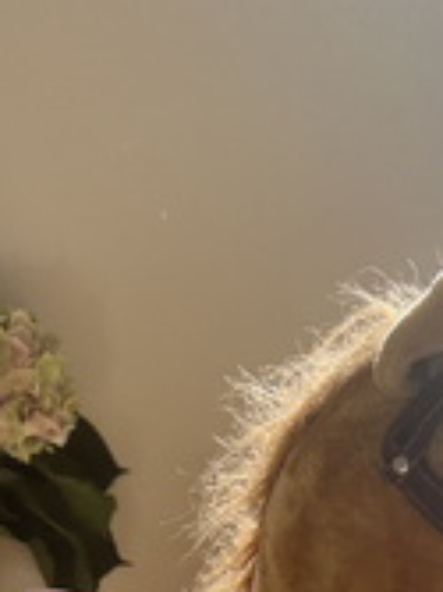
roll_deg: -2.9
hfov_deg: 20.4
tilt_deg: -28.5
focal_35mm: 72
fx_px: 1230
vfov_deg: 22.4
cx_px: 253
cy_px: 883
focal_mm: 6.86
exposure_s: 1/484
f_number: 1.78
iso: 80
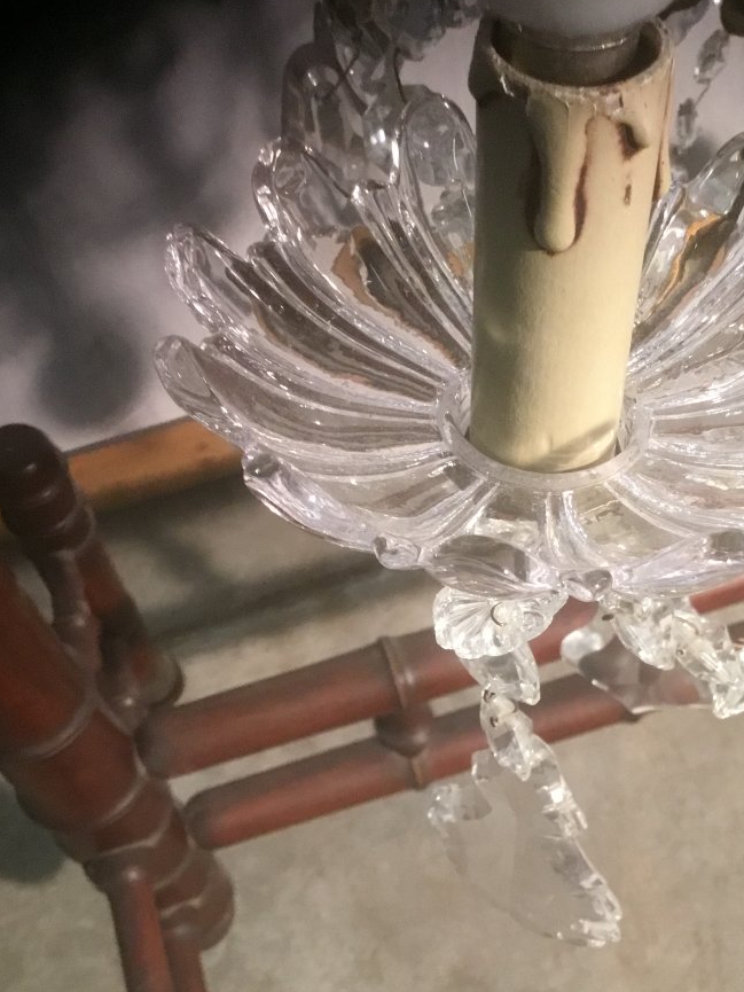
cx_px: 499
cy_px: 672
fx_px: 1232
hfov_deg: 33.3
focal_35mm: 43
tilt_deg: -60.5
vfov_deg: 43.2
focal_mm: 3.3
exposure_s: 1/33
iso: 200
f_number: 2.4
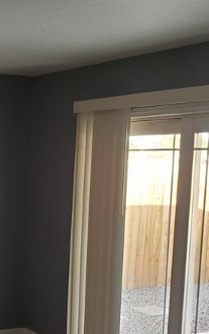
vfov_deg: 31.7
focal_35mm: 64
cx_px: -68
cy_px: 224
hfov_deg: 18.8
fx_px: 583
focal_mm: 4.3
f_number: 2.4
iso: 200
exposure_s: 1/59
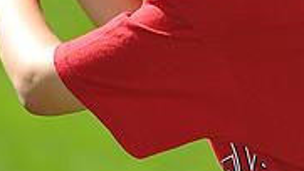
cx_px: 181
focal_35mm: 553
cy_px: -122
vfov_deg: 2.2
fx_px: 4460
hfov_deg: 3.9
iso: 200
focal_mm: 165
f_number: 4.5
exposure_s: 1/1000
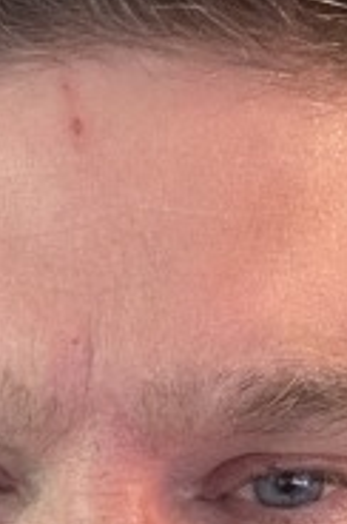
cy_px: 478
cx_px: 137
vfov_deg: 14.9
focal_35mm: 136
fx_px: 1974
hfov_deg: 10.0
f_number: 1.9
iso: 400
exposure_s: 1/32
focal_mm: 2.69
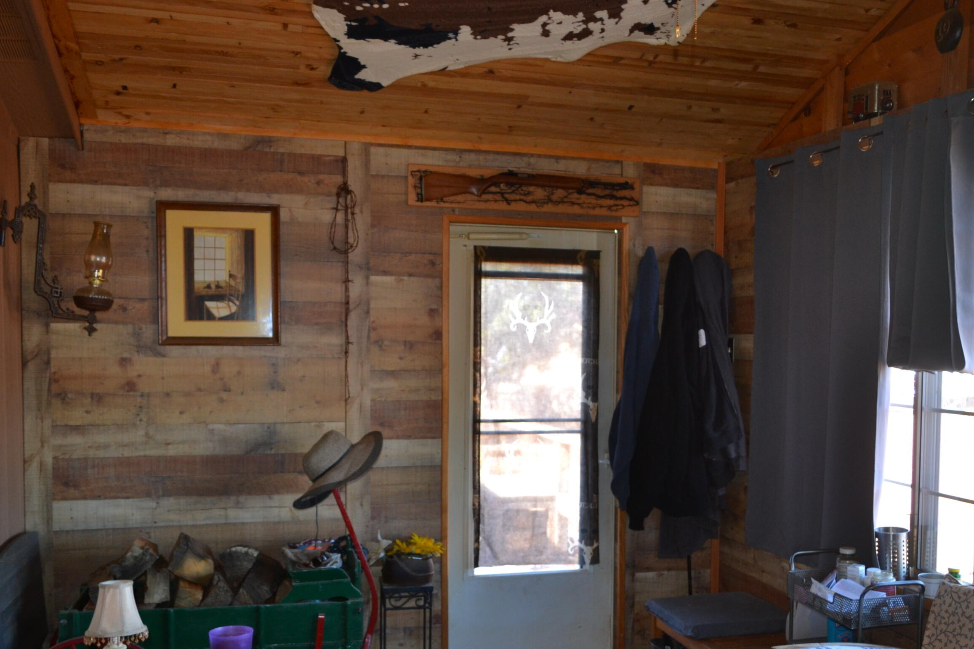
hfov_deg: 54.2
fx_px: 947
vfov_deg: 37.8
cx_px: 568
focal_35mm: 35
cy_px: 376
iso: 400
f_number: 4
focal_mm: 18
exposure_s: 1/60
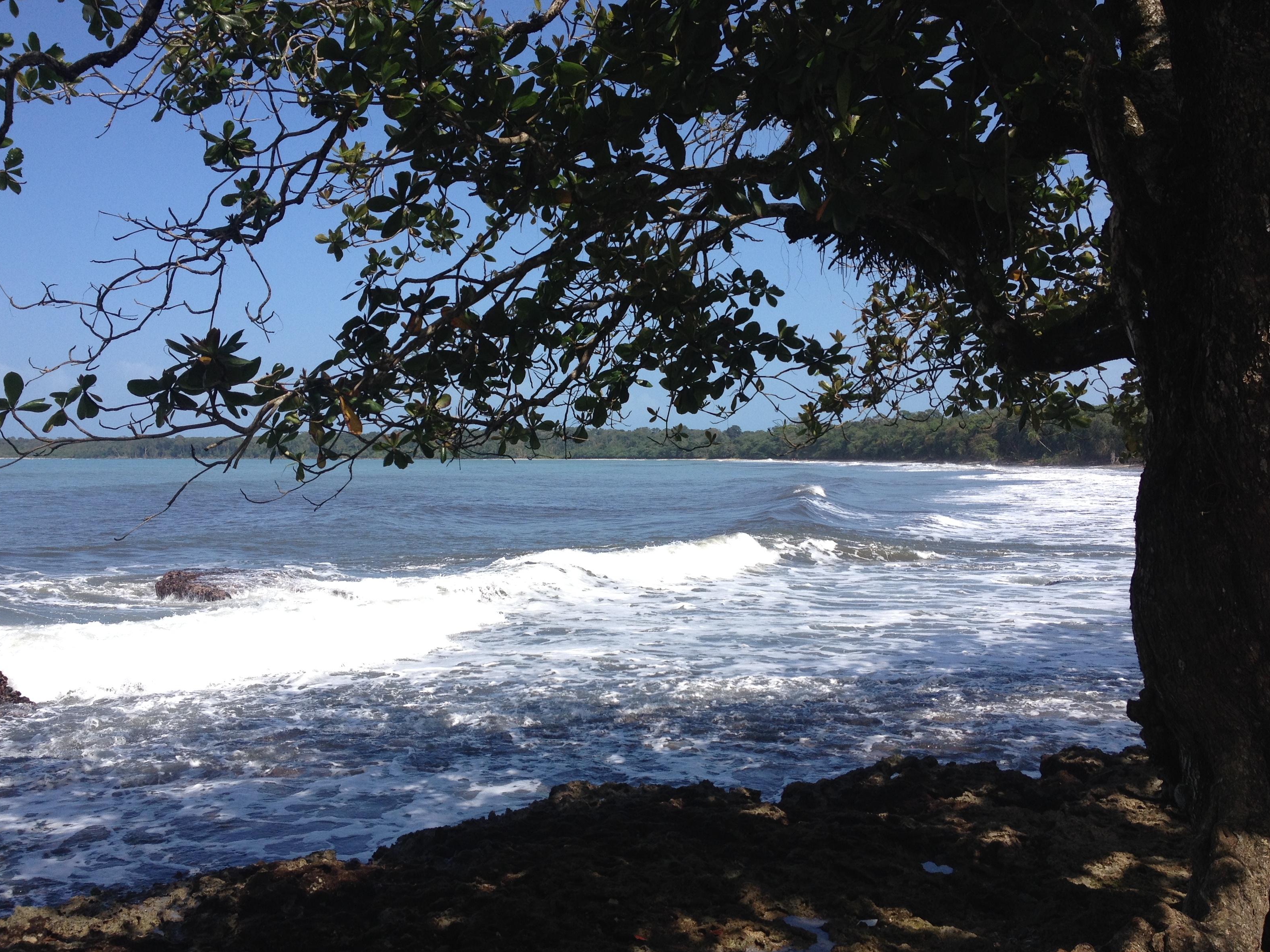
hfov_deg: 51.3
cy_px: 477
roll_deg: +0.6
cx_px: 623
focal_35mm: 36
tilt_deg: -4.5
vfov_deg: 39.7
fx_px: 1321
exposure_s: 1/1783
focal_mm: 4.28
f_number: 2.4
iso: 50
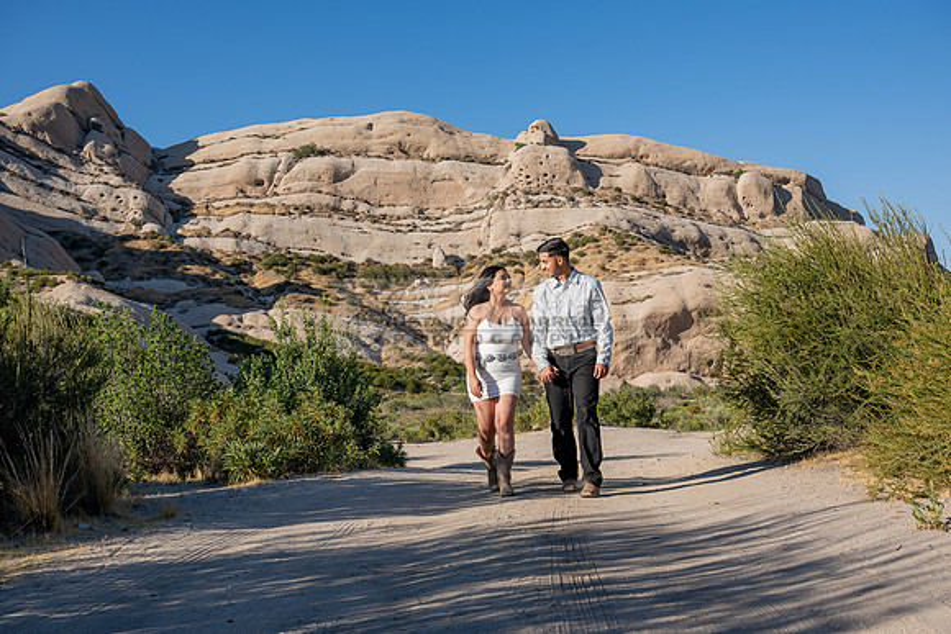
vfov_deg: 37.9
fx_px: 925
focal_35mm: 35
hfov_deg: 54.4
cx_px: 476
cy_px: 317
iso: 200
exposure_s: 1/400
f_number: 9
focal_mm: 35
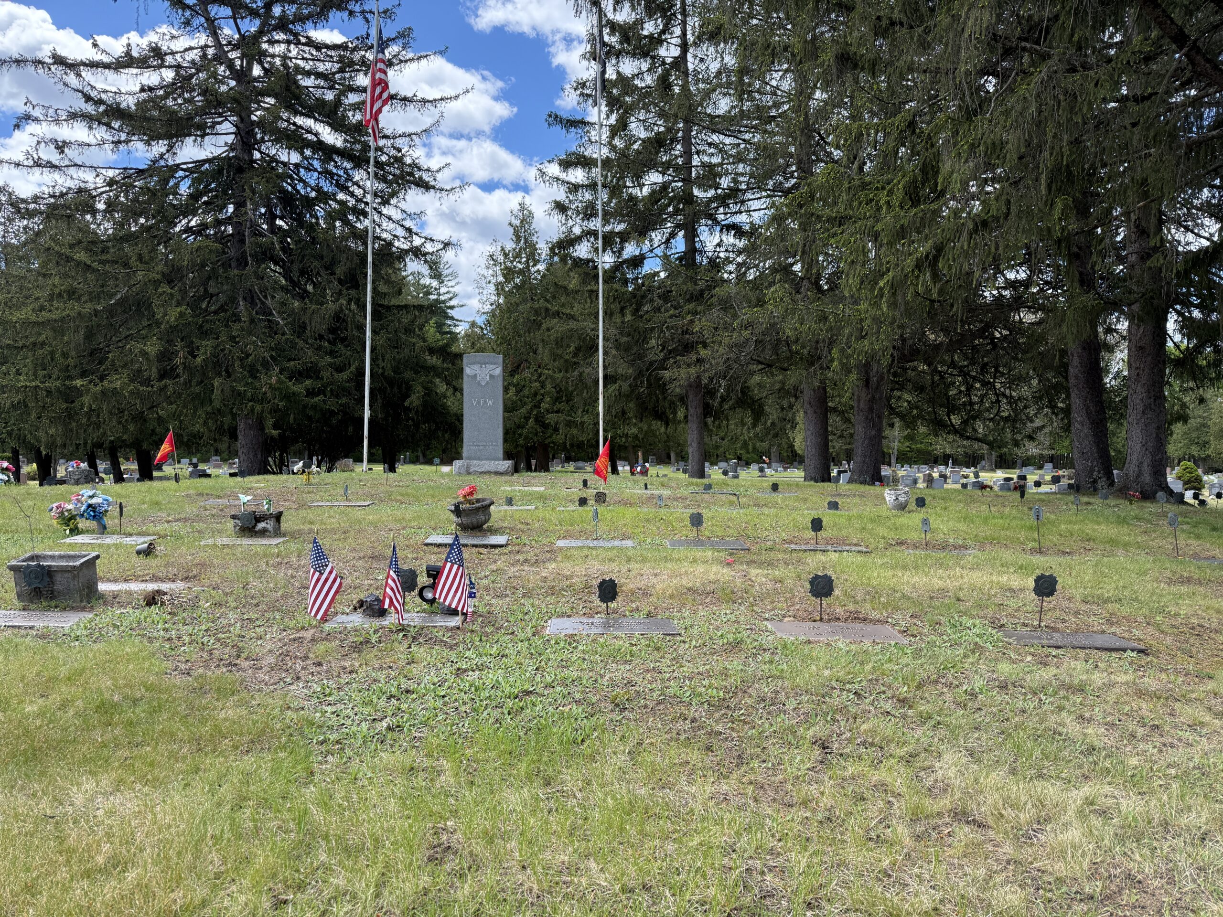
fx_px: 848
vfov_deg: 56.8
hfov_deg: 71.6
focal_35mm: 24
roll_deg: -0.1
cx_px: 612
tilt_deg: -0.1
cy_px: 458
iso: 100
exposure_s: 1/1585
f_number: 1.78
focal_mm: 6.76
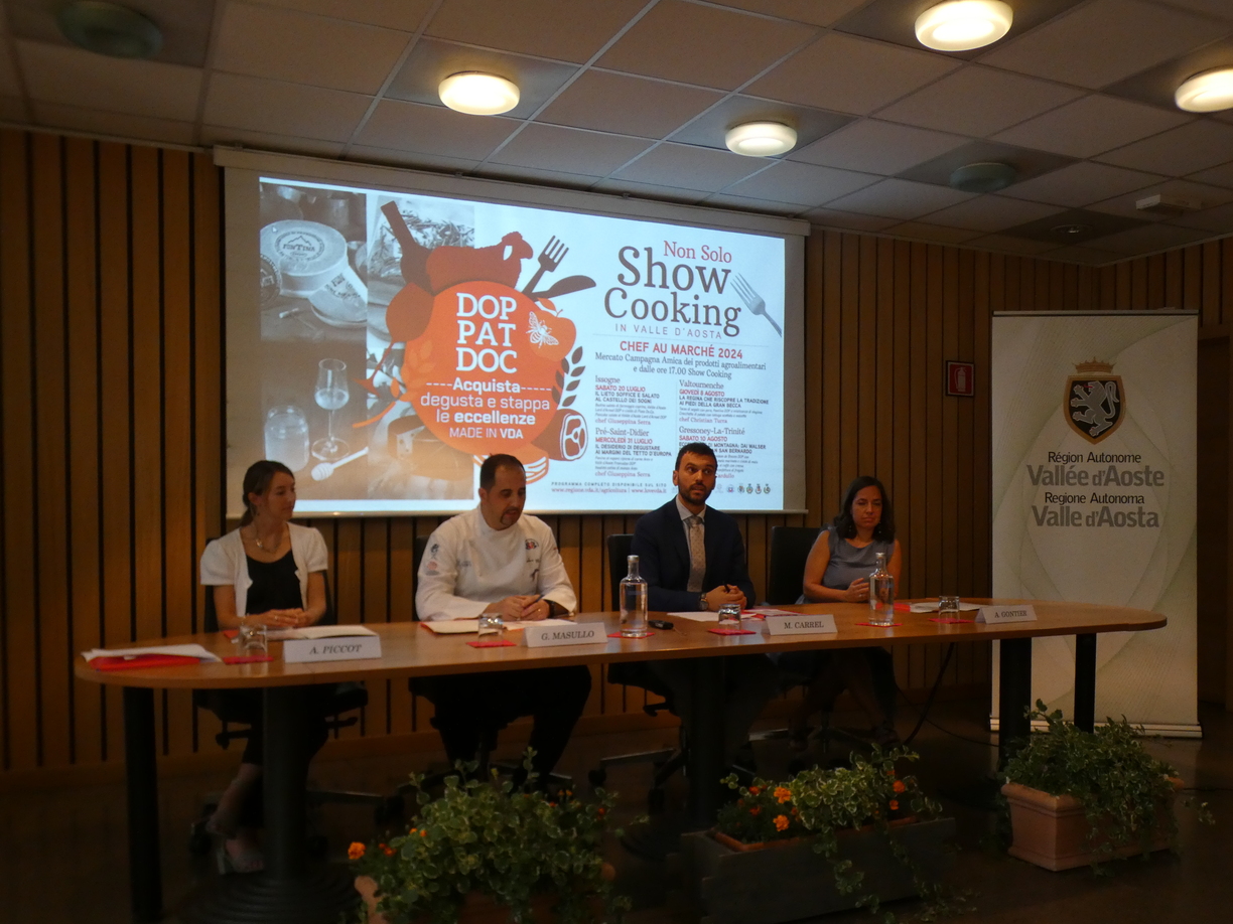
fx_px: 1104
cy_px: 462
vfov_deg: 45.4
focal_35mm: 31
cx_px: 616
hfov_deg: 58.4
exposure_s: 1/80
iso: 400
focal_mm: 5.5
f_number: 3.3
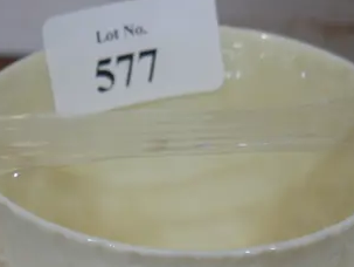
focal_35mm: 135
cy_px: 385
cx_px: 114
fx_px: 1382
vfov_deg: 10.7
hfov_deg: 14.6
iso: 200
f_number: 4.5
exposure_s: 1/60
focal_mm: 20
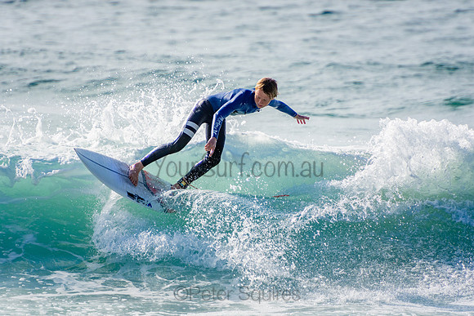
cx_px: 237
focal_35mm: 600
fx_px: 7901
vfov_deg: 2.3
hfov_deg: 3.4
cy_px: 158
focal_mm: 400
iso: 250
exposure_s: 1/2000
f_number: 5.6
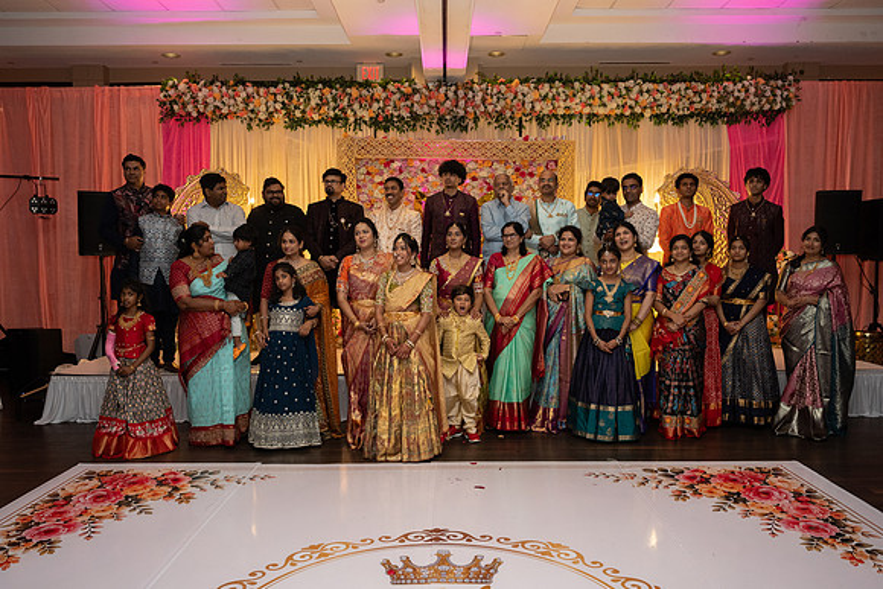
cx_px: 442
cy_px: 294
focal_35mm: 30
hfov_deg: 61.9
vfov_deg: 43.6
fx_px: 737
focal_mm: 29.5
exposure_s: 1/160
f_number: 4
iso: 1250
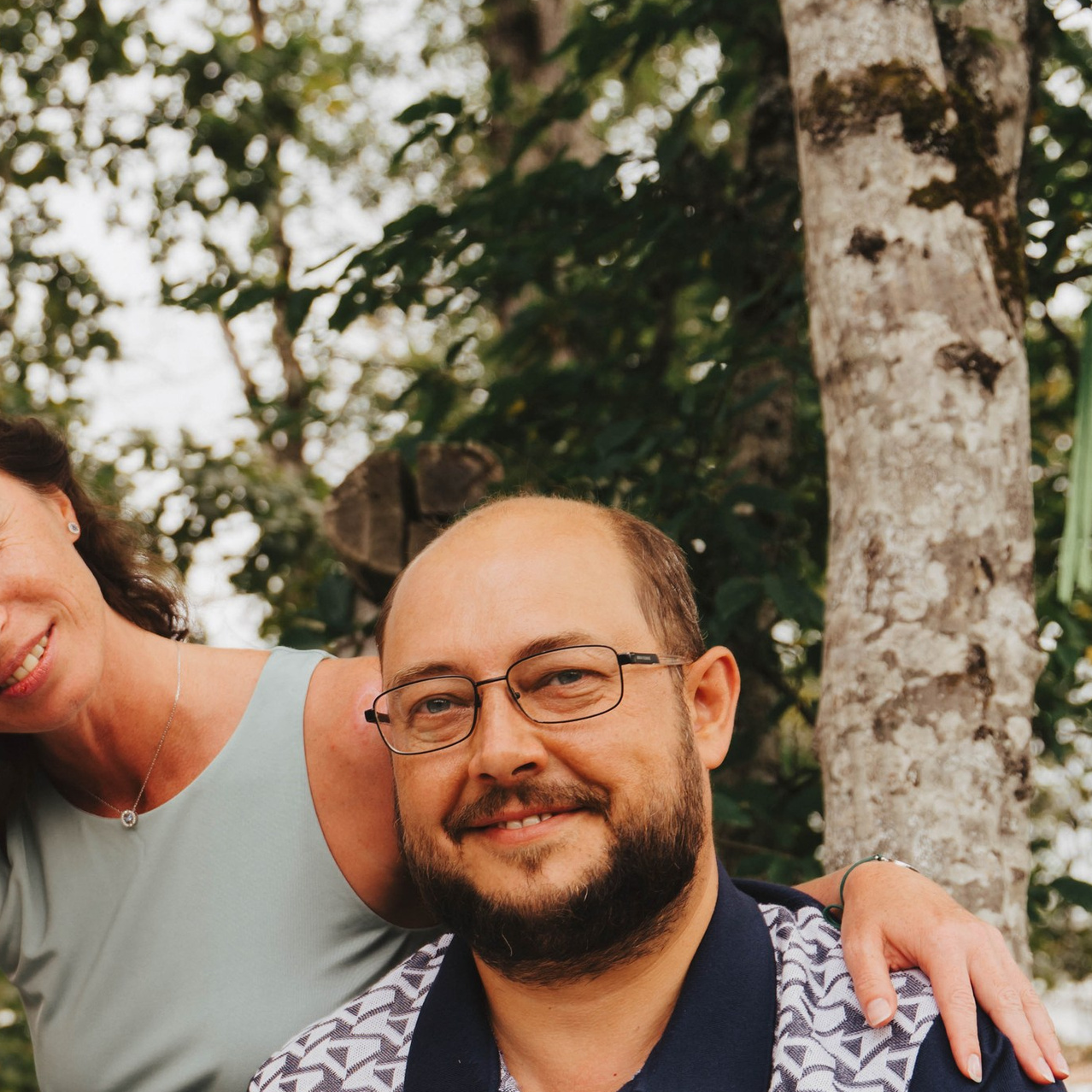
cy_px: 1015
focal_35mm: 74
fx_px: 2641
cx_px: 105
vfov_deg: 22.7
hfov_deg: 22.8
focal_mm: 29
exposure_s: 1/200
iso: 100
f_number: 3.5
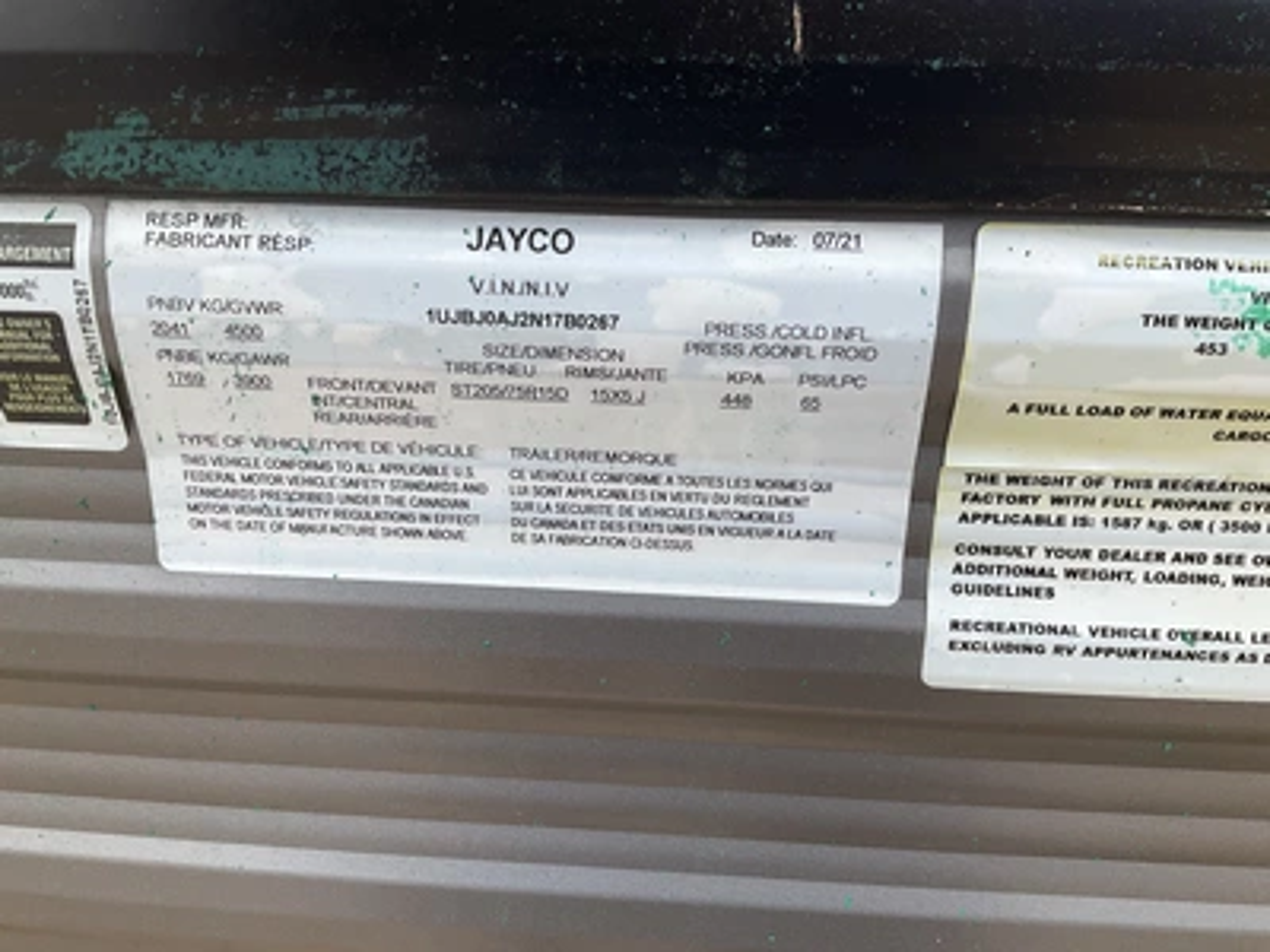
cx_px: 635
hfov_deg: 61.7
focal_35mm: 29
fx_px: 1064
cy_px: 476
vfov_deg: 48.2
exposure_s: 1/912
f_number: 1.8
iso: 25
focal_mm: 3
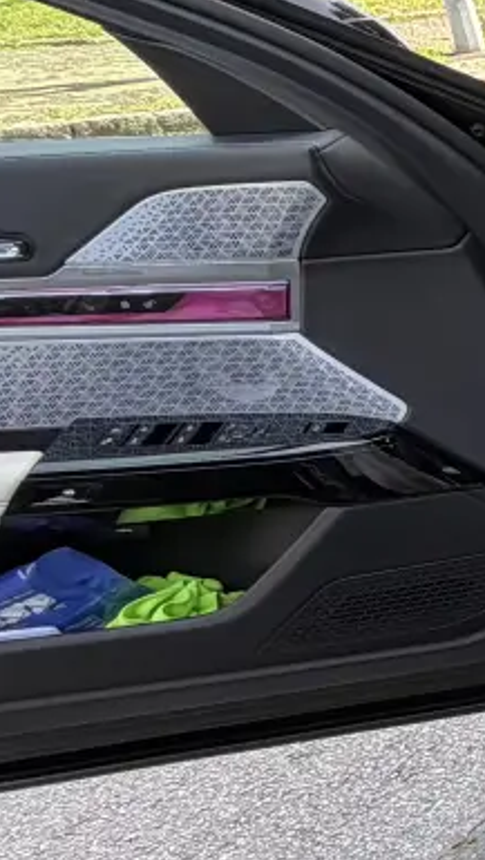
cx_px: 1283
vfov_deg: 36.5
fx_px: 1301
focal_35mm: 57
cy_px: 373
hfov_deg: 13.1
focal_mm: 2.22
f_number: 2.2
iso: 50
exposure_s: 1/121
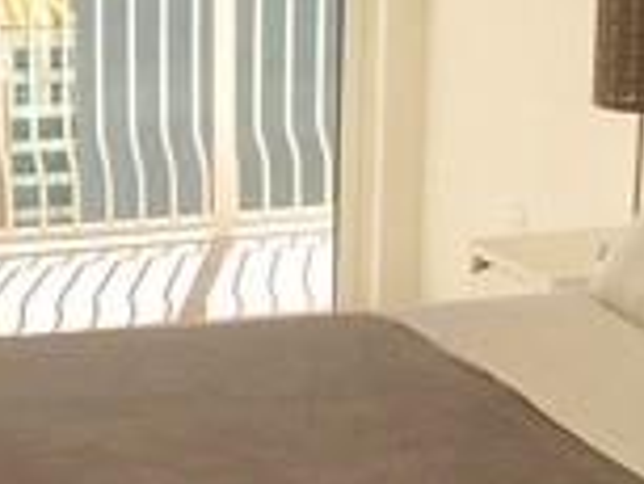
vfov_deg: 12.2
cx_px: 320
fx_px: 2253
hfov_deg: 16.3
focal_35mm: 121
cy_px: 328
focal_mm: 4.15
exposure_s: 1/466
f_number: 2.2
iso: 25
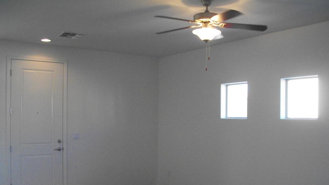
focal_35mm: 39
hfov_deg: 51.6
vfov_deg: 30.2
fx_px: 340
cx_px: 162
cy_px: 126
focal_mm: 6.3
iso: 444
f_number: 3.1
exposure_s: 1/125
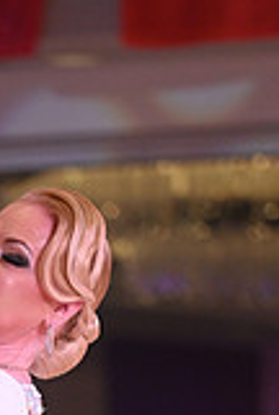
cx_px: -185
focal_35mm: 575
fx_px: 6655
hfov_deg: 2.4
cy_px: 742
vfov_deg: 3.6
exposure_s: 1/320
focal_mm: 160
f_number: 5
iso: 2500
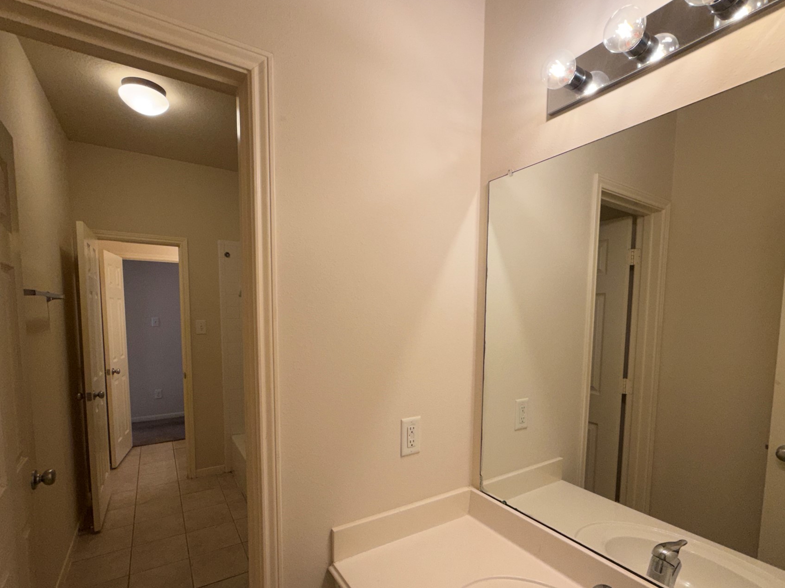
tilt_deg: -4.8
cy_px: 343
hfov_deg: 91.0
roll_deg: -0.6
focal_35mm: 17
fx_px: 385
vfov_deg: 74.2
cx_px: 386
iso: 100
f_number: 2.2
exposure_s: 1/120
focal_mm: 2.22
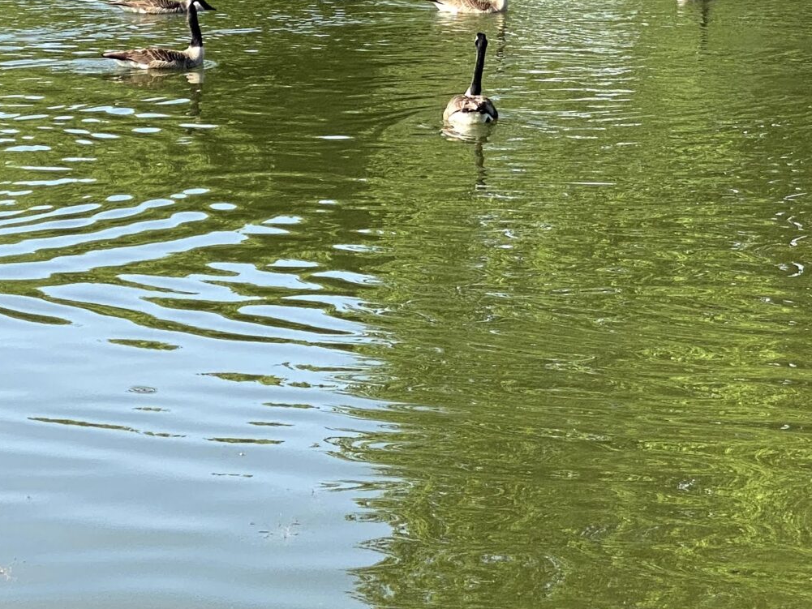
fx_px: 3120
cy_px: 24
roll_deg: -0.7
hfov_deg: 14.7
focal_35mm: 133
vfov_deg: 11.1
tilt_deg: -6.4
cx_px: 656
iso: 20
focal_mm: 6
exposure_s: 1/558
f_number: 2
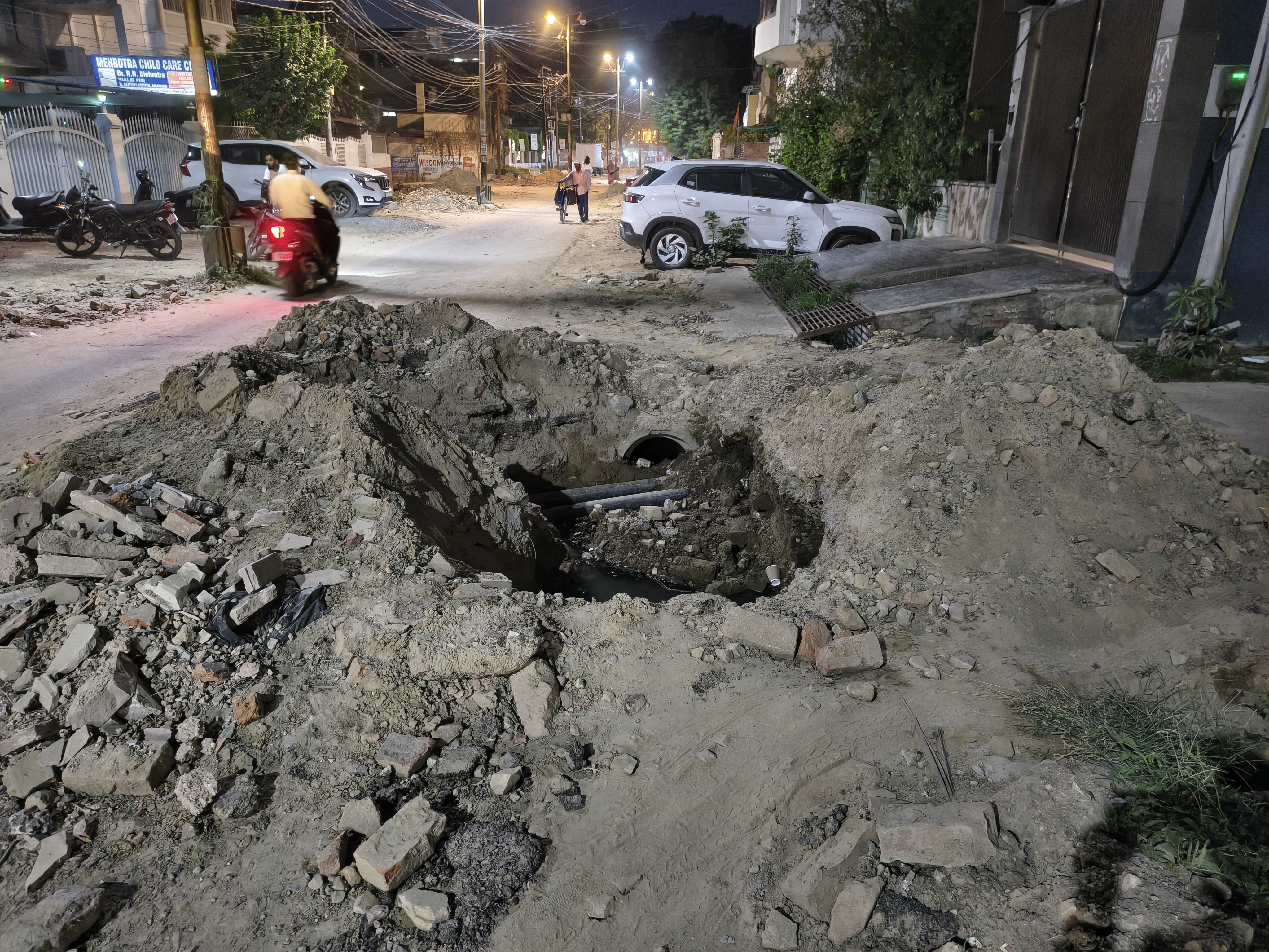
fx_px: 880
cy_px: 476
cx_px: 634
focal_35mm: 24
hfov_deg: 71.6
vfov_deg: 56.8
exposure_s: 1/25
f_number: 1.8
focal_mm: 5.56
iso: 4180
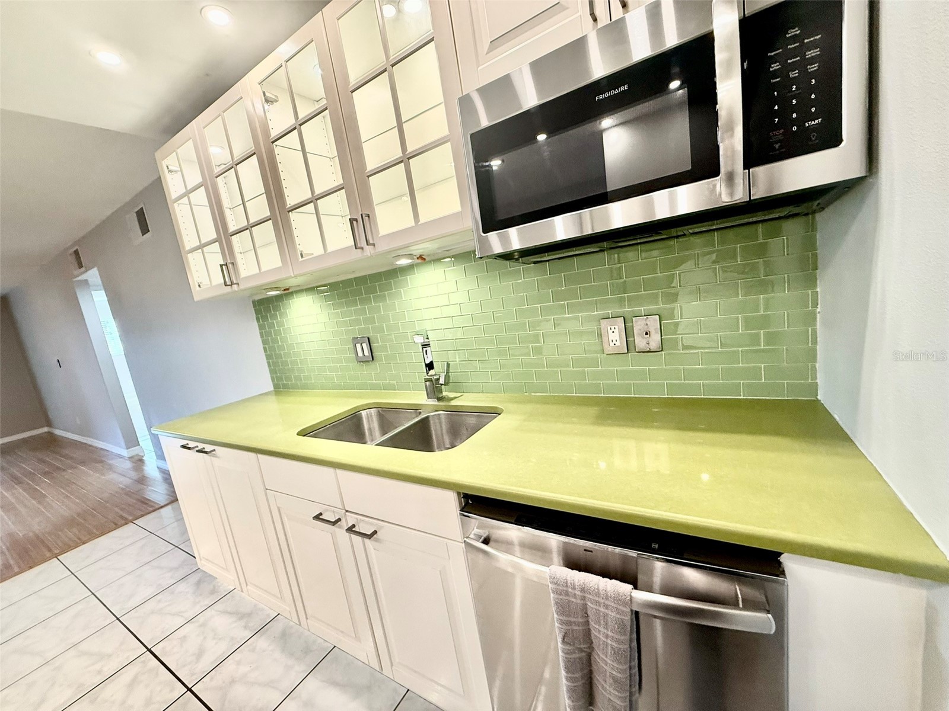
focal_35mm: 14
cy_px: 356
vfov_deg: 85.7
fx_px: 384
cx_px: 474
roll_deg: +9.2
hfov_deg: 102.1
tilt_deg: -9.5
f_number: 2.2
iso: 320
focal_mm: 2.22
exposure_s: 1/120
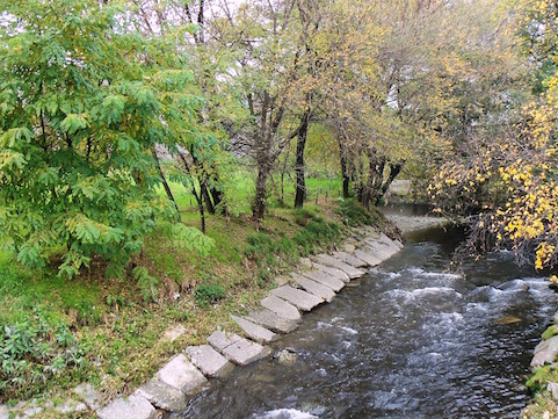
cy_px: 250
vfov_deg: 35.0
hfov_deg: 45.3
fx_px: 661
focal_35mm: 41
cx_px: 358
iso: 80
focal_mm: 5.2
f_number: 3.4
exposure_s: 1/60
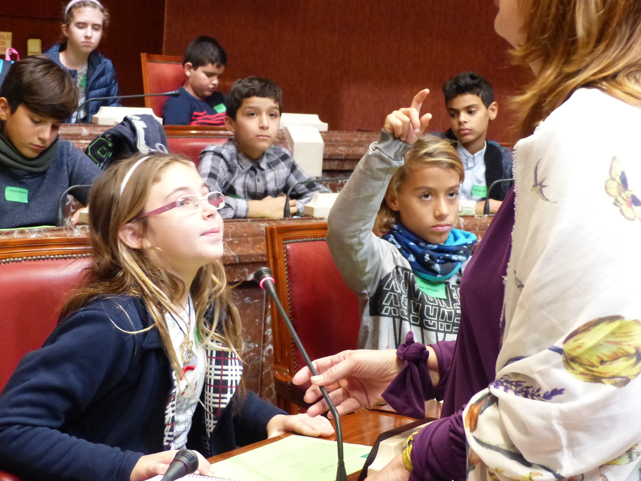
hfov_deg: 27.0
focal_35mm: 72
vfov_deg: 20.4
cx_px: 320
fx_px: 1333
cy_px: 240
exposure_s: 1/30
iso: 800
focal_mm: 13
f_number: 2.8
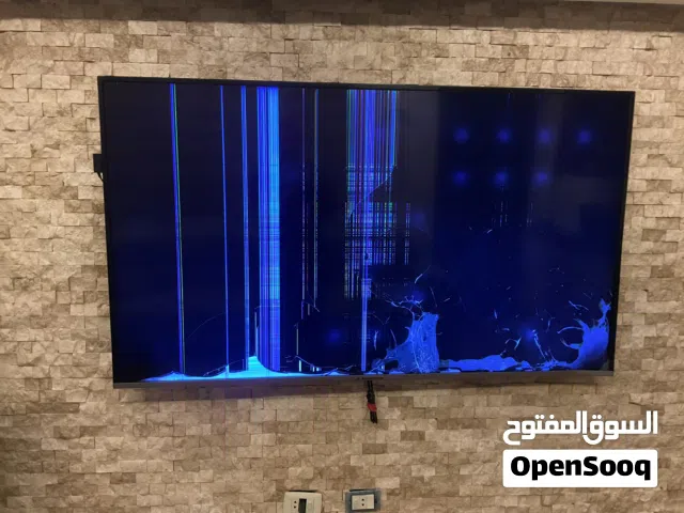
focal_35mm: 29
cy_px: 256
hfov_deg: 61.7
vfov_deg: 48.2
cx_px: 342
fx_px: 573
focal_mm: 3
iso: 500
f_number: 1.8
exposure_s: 1/24
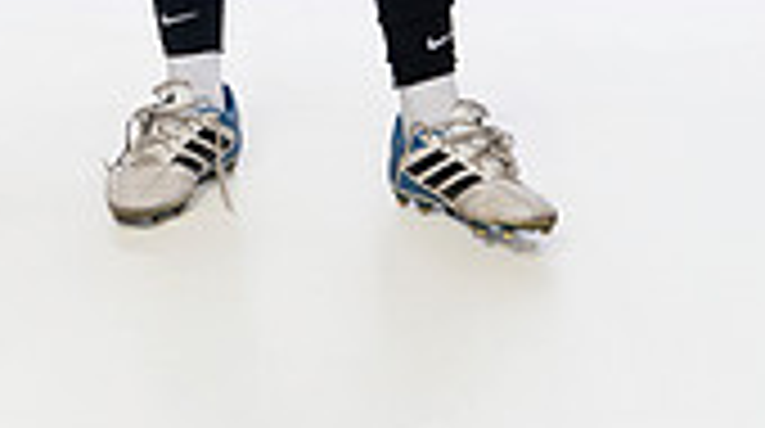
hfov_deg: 15.5
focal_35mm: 139
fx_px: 2815
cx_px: 279
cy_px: -523
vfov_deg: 8.1
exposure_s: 1/250
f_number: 6.3
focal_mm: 50
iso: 640
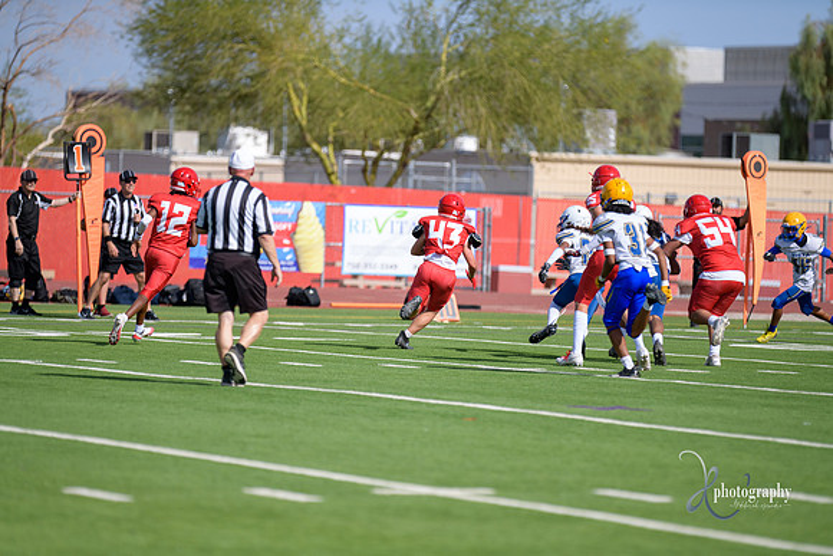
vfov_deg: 6.2
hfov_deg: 9.4
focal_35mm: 220
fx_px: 5092
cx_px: 416
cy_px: 278
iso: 200
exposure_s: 1/3200
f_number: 2.8
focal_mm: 220
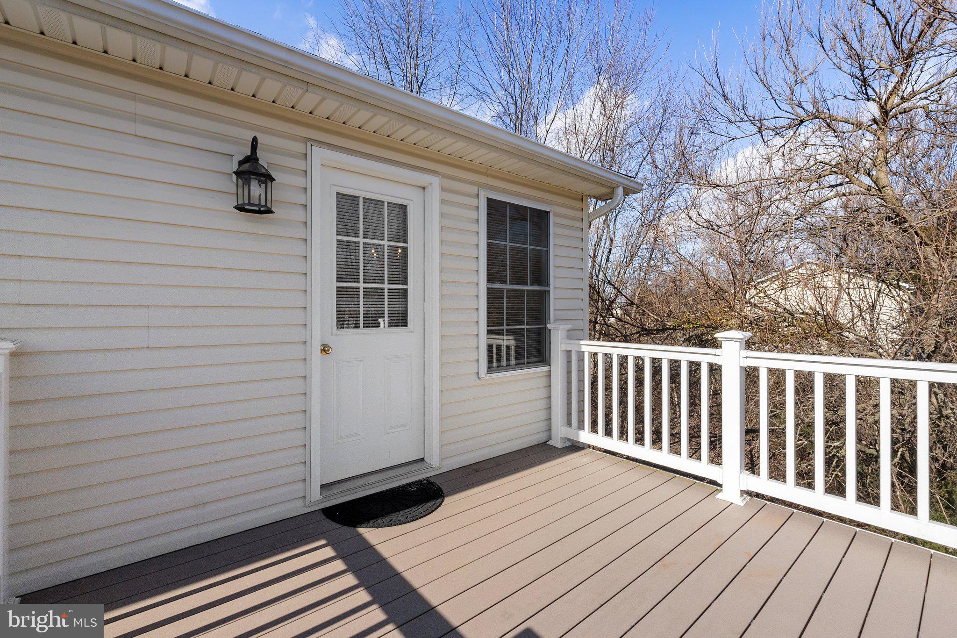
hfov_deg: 100.4
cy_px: 319
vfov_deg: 77.3
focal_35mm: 15
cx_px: 478
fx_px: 399
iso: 800
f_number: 8
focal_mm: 10
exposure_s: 1/2500
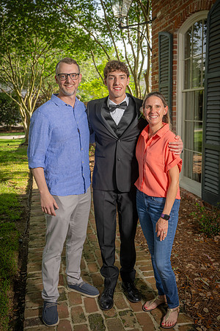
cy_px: 166
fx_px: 321
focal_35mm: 35
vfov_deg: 54.4
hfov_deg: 37.9
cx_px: 110
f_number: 5.6
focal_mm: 35
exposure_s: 1/160
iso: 100
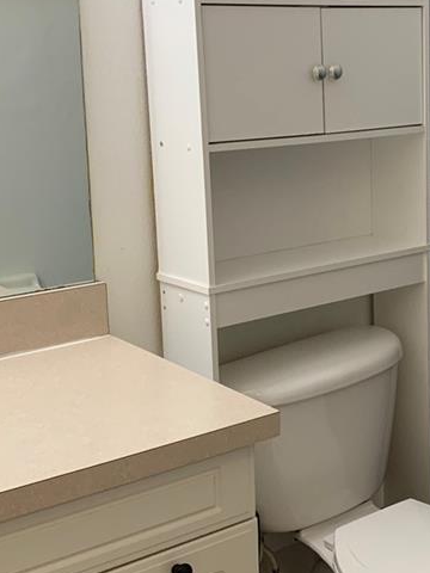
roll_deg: -0.1
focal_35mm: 65
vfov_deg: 29.8
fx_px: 1077
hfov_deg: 22.0
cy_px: 246
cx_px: 400
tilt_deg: -12.8
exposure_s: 1/60
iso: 80
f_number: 1.8
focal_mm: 4.25
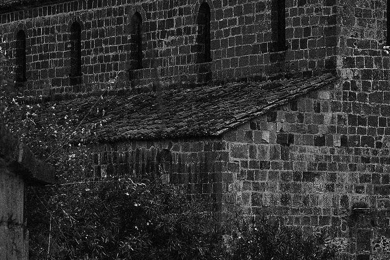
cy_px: 201
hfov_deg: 12.8
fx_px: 1713
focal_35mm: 158
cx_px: 377
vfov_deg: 8.7
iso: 100
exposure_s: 1/15
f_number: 5.6
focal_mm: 50
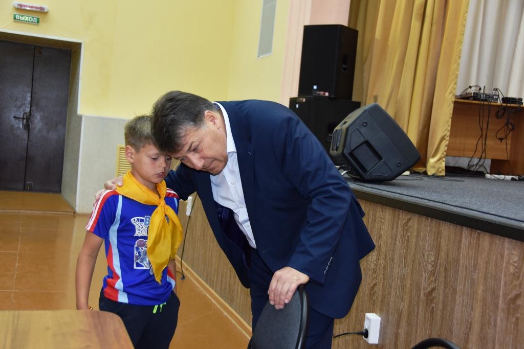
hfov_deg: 38.9
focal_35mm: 51
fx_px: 742
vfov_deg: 26.5
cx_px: 262
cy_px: 174
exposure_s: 1/60
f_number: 4.2
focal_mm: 34
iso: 450
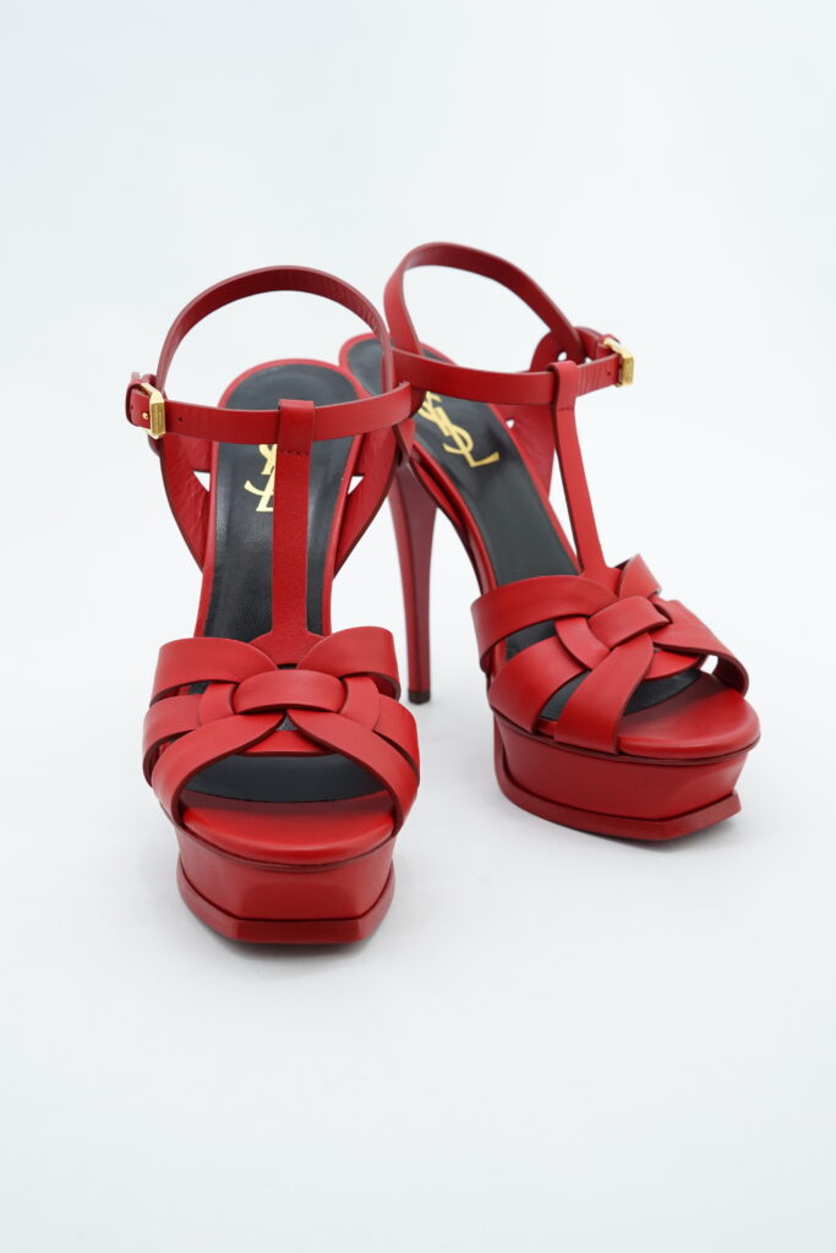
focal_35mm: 50
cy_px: 626
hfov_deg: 27.0
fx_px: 1741
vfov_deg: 39.6
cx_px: 418
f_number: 6.3
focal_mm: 50
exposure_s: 1/25
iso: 640
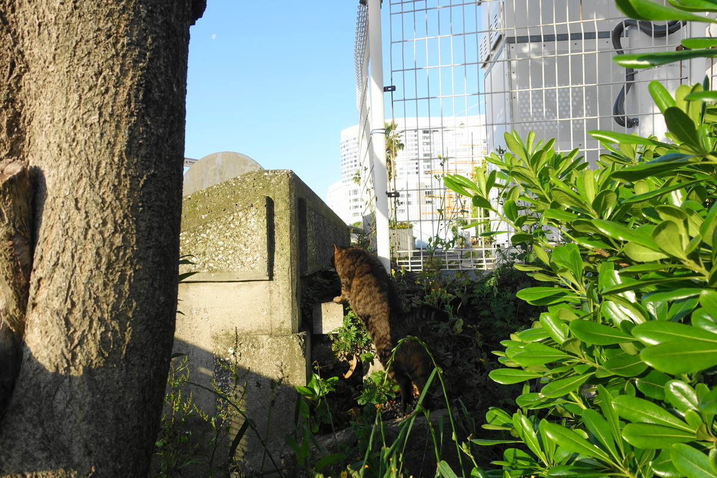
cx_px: 358
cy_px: 239
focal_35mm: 24
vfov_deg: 53.1
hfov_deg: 73.7
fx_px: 478
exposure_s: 1/200
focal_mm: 8.8
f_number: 5.6
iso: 125
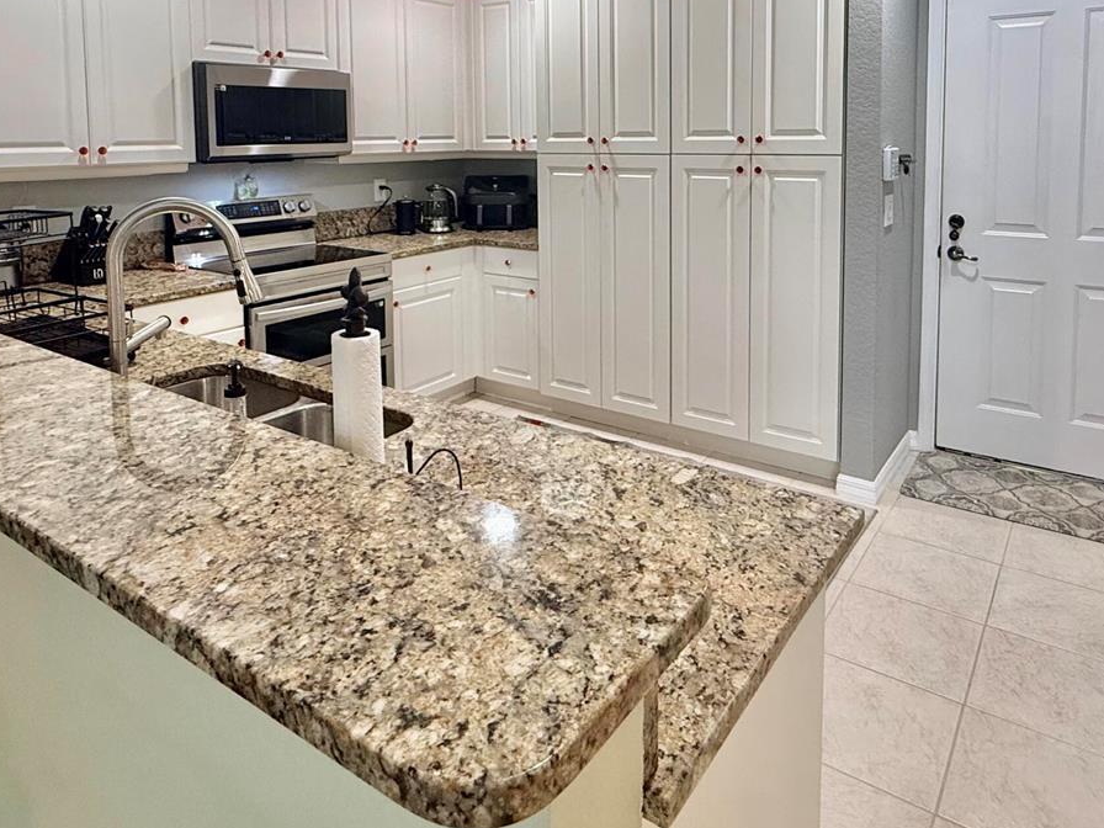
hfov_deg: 69.4
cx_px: 561
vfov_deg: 52.2
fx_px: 797
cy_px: 196
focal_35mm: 25
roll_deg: +0.7
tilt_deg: -4.3
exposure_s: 1/120
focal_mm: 2.22
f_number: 2.2
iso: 200
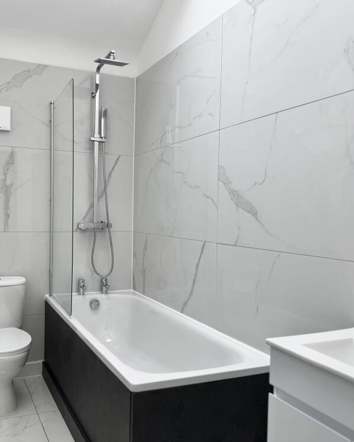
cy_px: 219
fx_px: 419
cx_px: 133
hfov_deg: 45.4
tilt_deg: -2.1
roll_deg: -0.8
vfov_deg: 55.7
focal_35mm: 32
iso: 64
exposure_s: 1/149
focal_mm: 6.76
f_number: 1.78
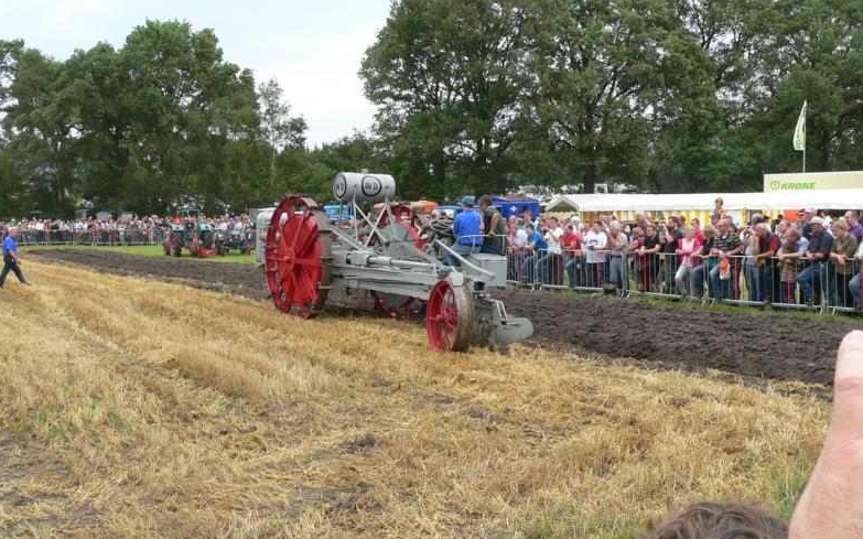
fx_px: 917
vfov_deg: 32.7
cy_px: 294
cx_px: 427
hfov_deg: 50.4
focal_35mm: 39
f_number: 4
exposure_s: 1/200
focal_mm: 6
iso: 80
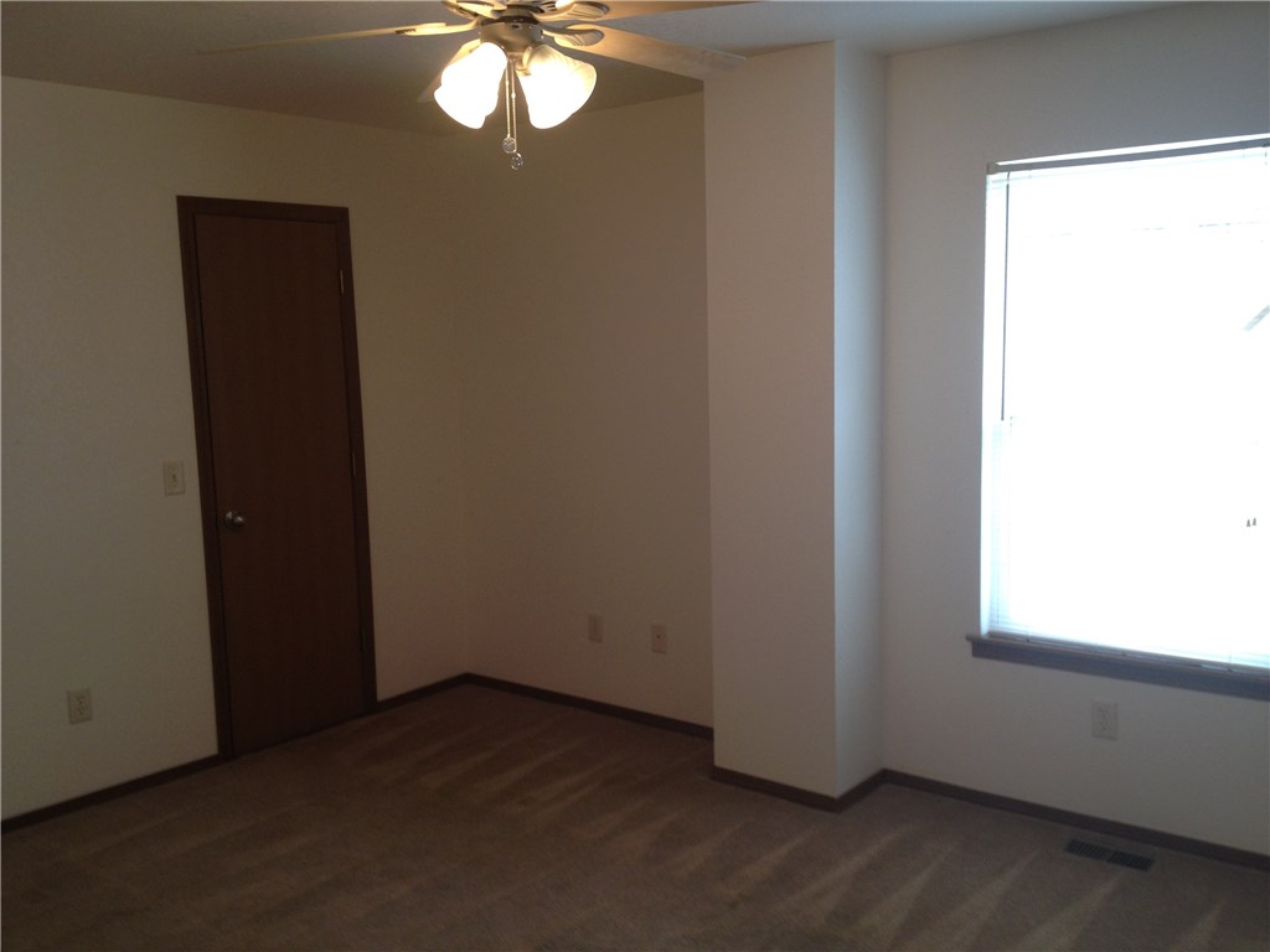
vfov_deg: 40.7
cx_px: 635
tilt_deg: -8.3
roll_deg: +1.7
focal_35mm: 35
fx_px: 1284
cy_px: 476
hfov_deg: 52.6
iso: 50
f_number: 2.4
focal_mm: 4.28
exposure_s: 1/24
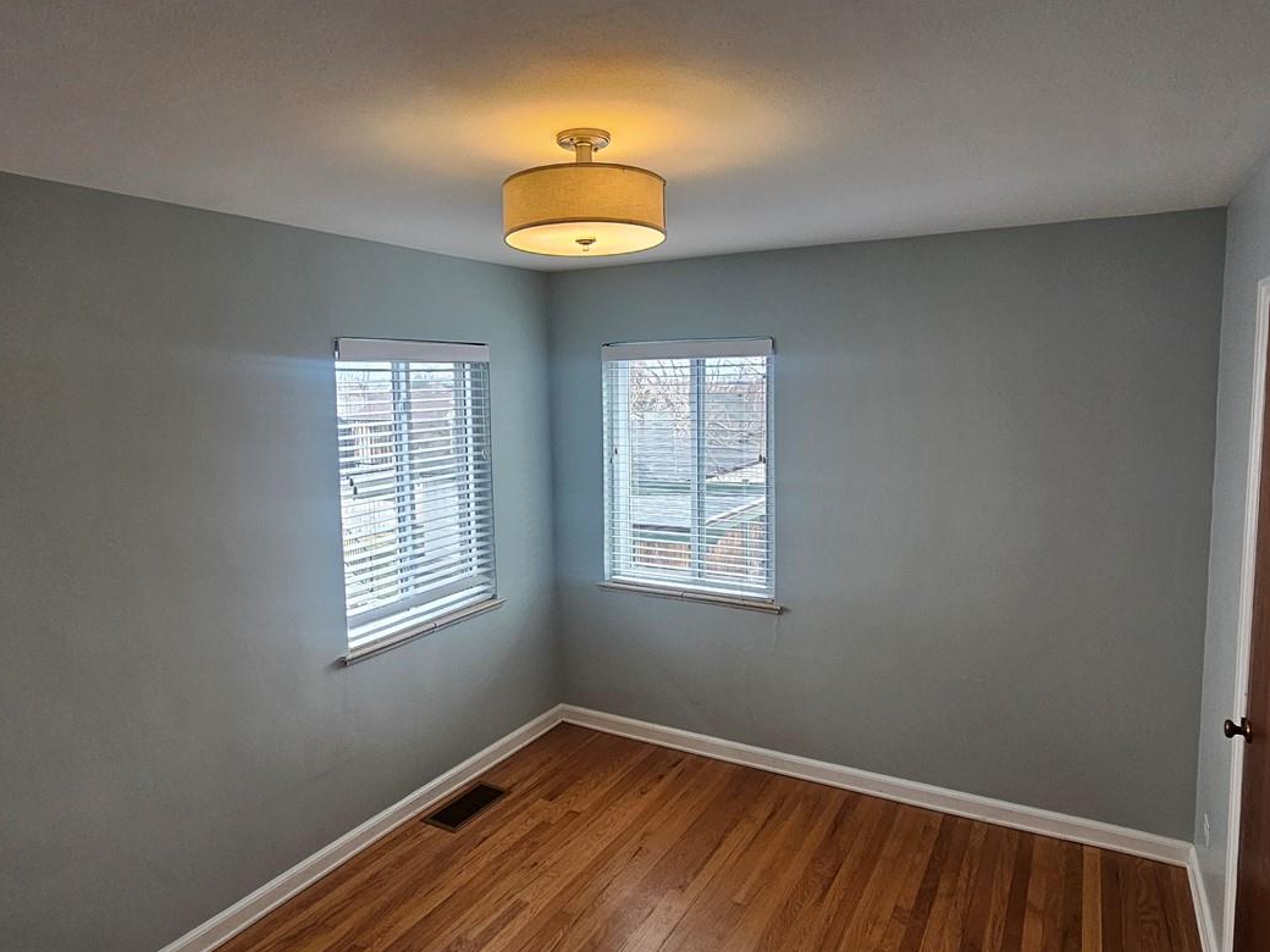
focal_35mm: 20
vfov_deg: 65.9
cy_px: 449
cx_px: 608
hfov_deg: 81.7
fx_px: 734
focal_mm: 2.2
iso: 125
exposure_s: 1/100
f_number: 2.2
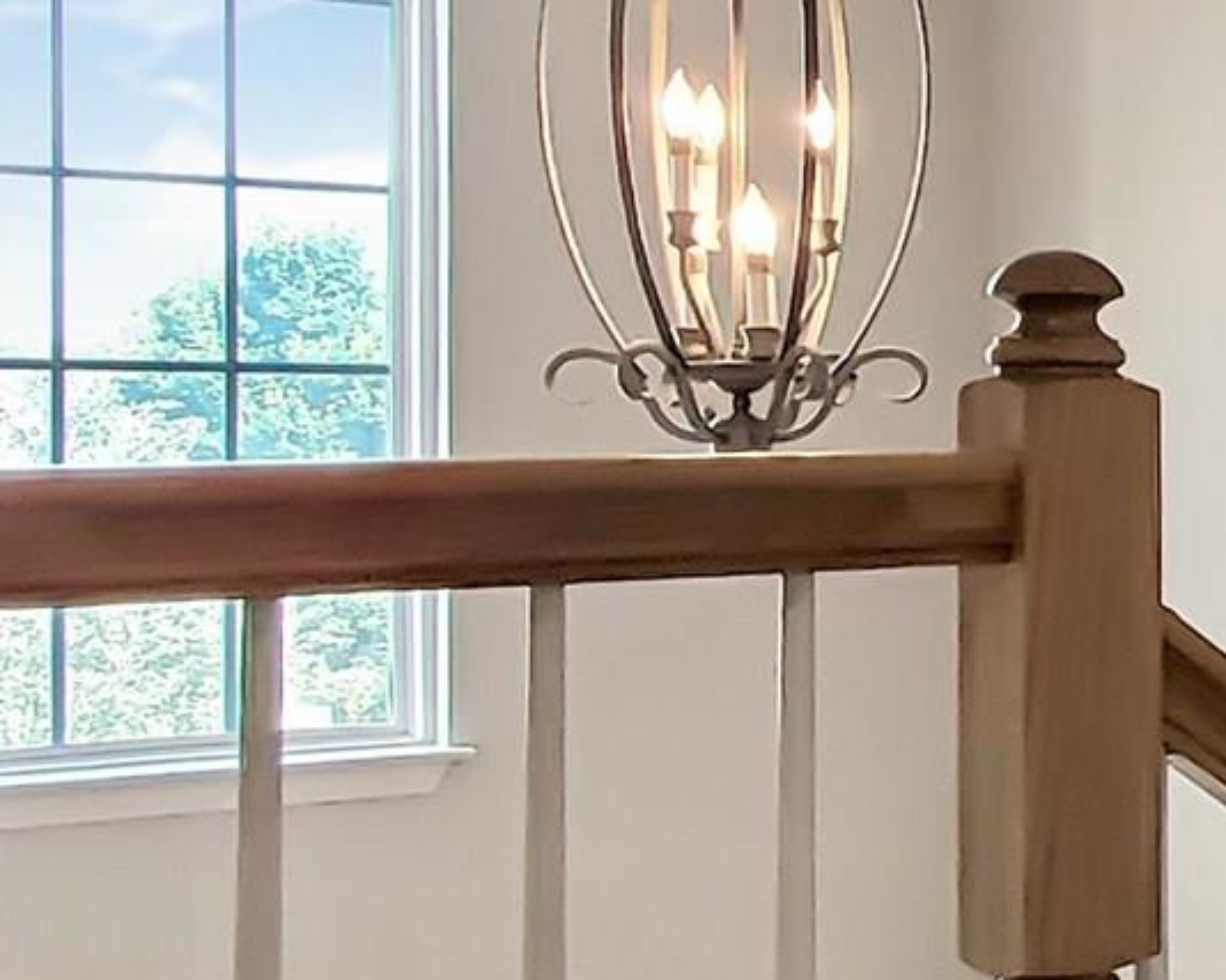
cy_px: 404
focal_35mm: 73
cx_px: 2296
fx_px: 2648
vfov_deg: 21.0
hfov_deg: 18.9
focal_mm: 1.8
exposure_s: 1/60
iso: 160
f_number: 2.2
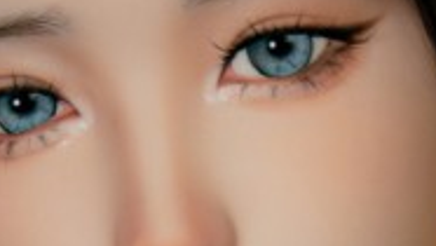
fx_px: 6827
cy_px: 846
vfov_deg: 2.0
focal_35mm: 590
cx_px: 56
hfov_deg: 3.7
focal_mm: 70
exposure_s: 1/160
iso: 800
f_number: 2.8
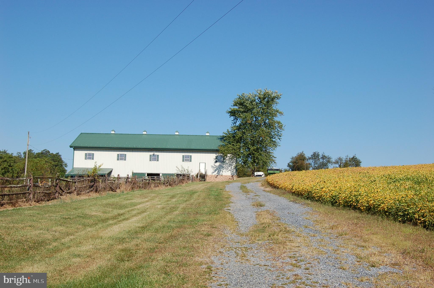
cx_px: 217
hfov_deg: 43.7
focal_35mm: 45
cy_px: 144
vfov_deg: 29.8
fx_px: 542
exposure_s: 1/320
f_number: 9
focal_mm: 30
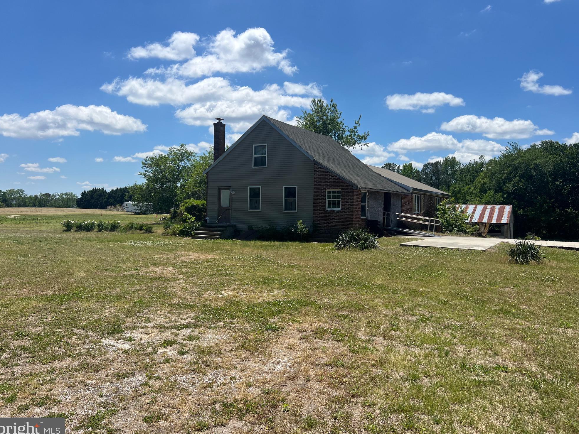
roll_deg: -2.2
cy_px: 216
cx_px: 292
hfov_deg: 65.3
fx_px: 452
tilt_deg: -1.8
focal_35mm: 27
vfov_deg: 51.4
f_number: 1.5
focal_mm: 5.7
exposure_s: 1/6579
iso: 50
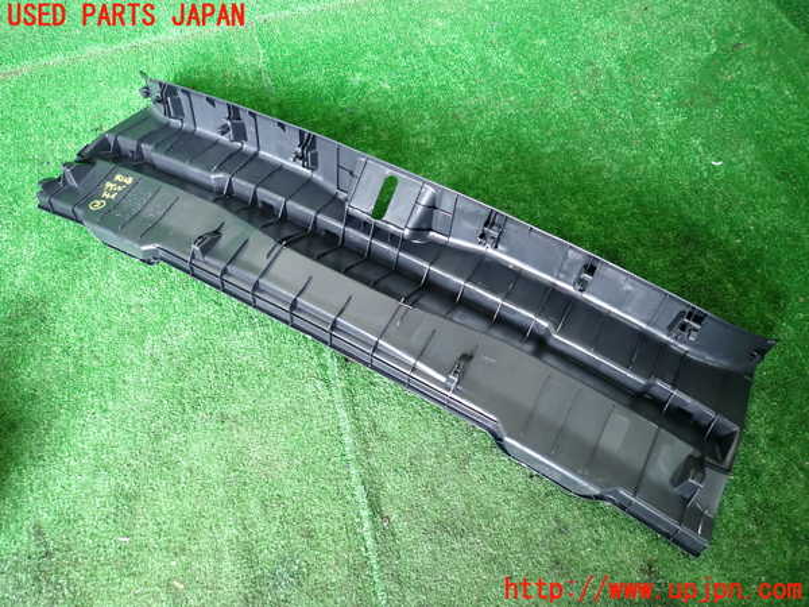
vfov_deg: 54.9
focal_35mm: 25
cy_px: 304
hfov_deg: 69.4
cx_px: 404
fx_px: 584
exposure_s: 1/30
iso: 250
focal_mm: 4.5
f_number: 2
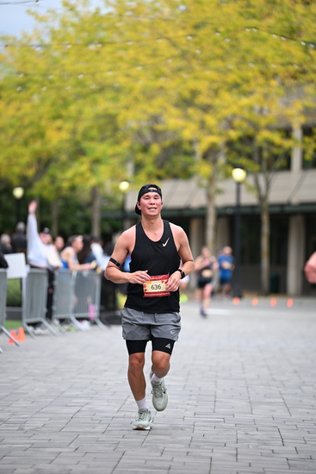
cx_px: 158
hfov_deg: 8.1
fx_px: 2237
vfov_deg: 12.1
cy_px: 237
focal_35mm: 170
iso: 640
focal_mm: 170
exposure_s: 1/2000
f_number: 2.8
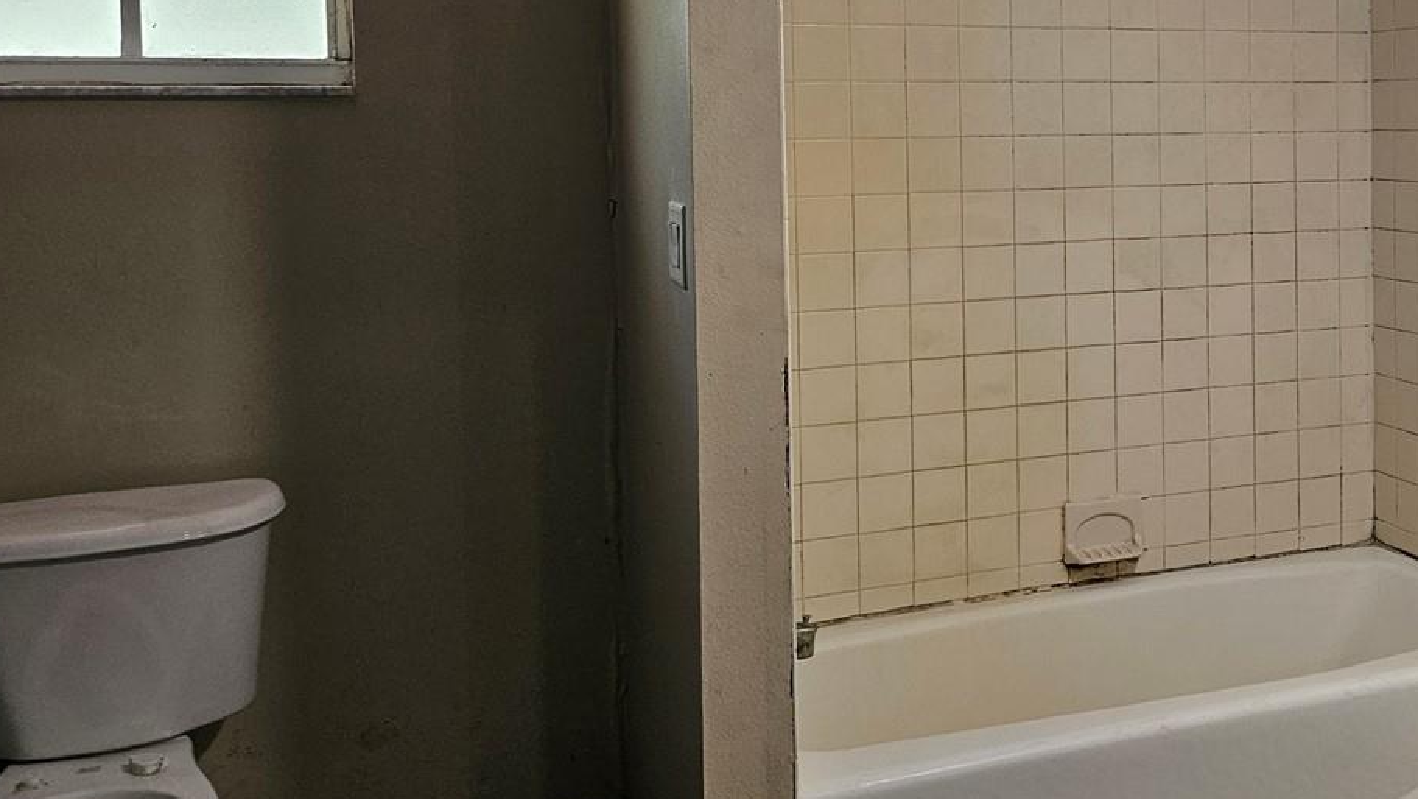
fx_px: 1655
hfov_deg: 43.7
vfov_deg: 26.7
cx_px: 1178
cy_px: 181
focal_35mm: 44
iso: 320
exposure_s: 1/120
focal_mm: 5.4
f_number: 1.8
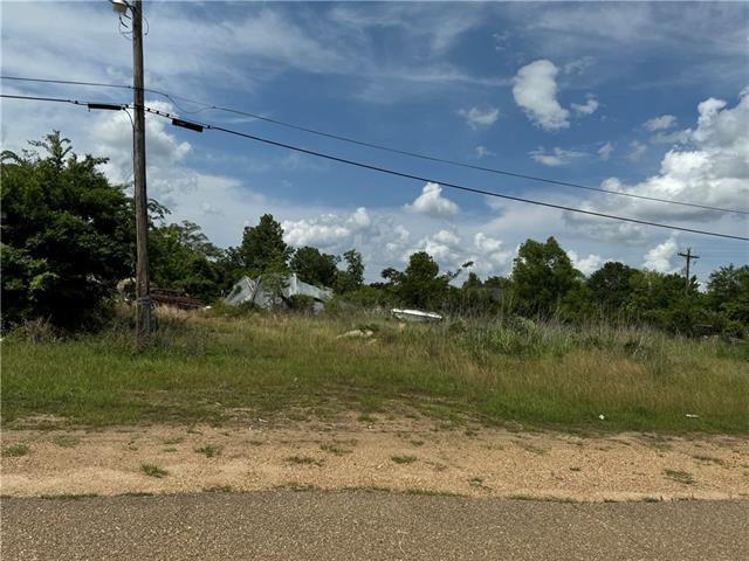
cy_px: 280
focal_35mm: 24
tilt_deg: +2.5
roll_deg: -4.0
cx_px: 374
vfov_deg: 56.8
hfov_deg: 71.6
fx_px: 519
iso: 80
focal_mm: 6.86
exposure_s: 1/9009
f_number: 1.78
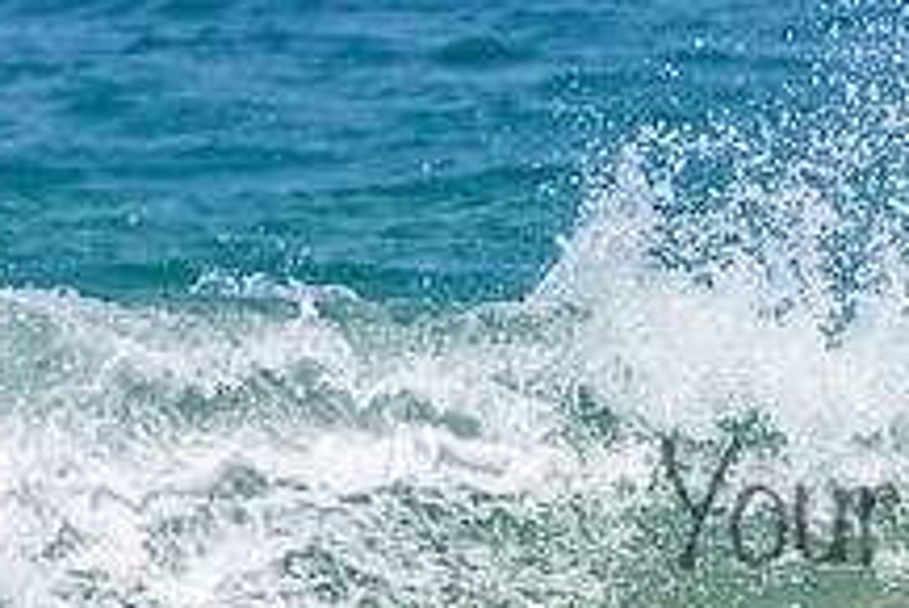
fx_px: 40501
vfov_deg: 0.9
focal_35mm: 1603
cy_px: 468
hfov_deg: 1.3
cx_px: 1093
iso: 320
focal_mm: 400
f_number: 5.6
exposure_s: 1/2000
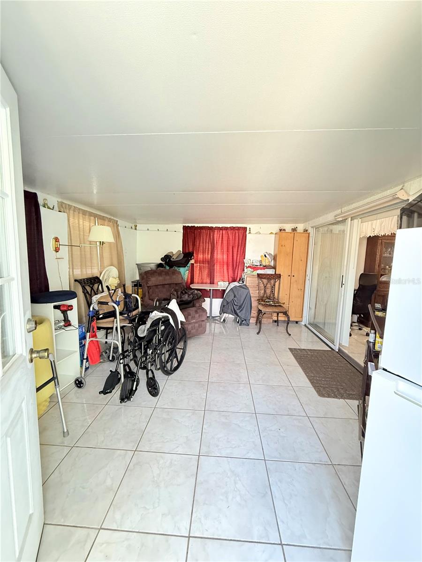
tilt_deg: -9.2
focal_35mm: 14
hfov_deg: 85.7
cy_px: 281
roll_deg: -0.7
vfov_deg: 102.1
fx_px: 228
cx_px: 211
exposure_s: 1/60
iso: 500
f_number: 2.2
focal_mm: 2.22
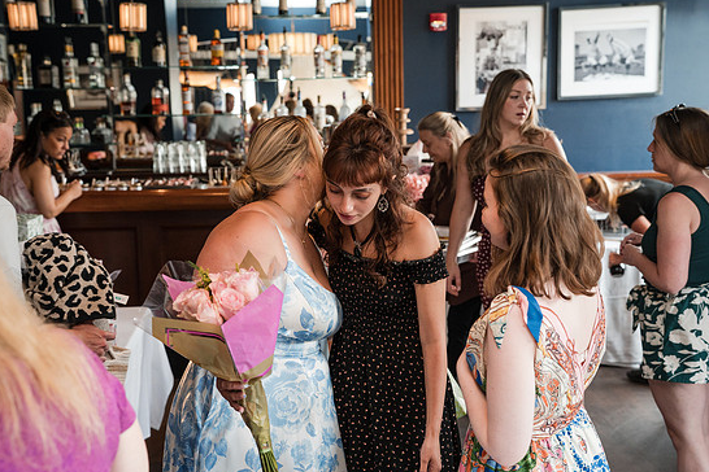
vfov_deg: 26.5
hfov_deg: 38.9
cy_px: 244
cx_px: 348
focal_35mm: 51
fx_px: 1004
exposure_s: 1/250
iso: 2000
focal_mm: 48
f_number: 4
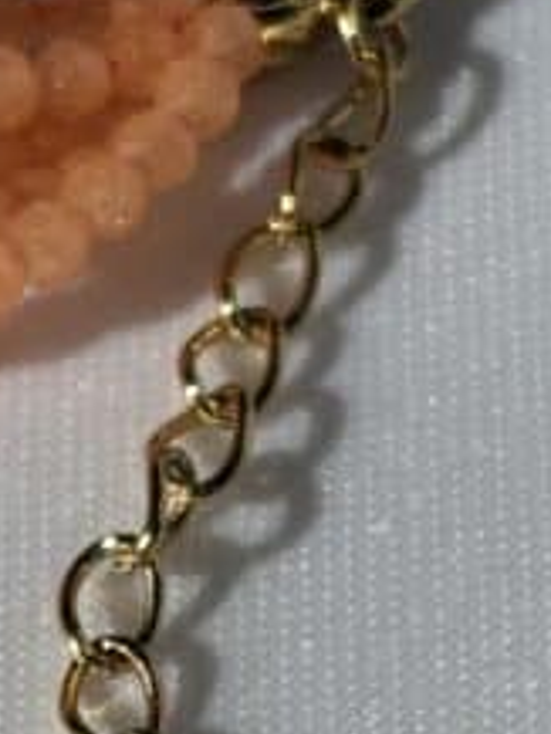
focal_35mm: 245
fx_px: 5195
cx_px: -30
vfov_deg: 8.0
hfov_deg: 6.1
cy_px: 710
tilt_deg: -58.1
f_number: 1.6
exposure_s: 1/5348
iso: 40
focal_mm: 5.96
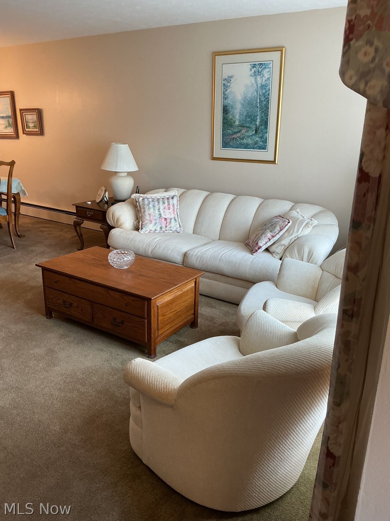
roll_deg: -0.7
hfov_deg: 48.2
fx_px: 436
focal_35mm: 29
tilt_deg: -18.5
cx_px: 195
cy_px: 260
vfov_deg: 61.7
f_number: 1.8
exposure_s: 1/60
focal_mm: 3
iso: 100
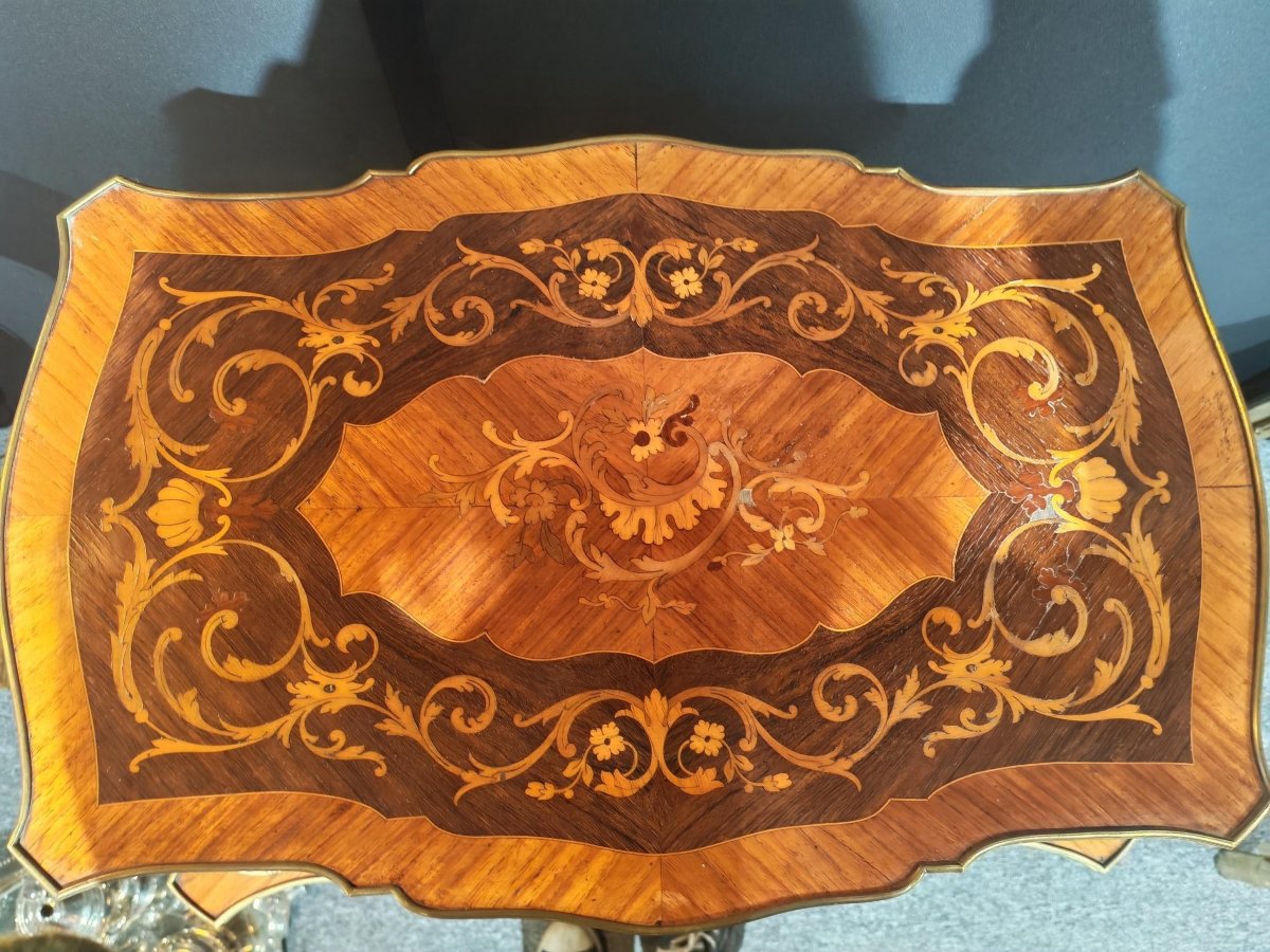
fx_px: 991
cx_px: 635
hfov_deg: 65.3
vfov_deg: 51.4
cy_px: 476
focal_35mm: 27
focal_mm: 6.12
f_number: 1.9
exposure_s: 1/33
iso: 2500
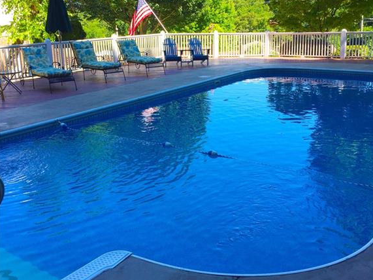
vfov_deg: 36.6
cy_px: 107
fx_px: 420
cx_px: 186
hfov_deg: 47.9
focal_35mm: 39
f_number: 2.2
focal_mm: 4.15
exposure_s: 1/746
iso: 32
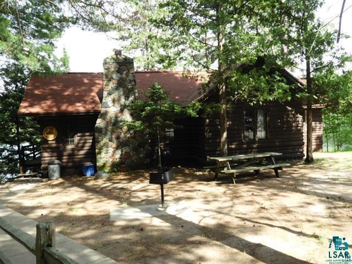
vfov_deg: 42.9
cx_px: 176
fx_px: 336
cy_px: 132
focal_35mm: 33
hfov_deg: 55.4
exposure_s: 1/200
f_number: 3.6
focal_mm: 5.9
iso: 100
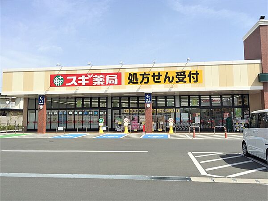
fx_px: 225
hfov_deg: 61.7
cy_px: 100
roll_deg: -1.5
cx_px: 134
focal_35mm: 29
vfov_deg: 48.2
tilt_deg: +6.9
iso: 32
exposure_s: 1/2198
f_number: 2.2
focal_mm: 4.15
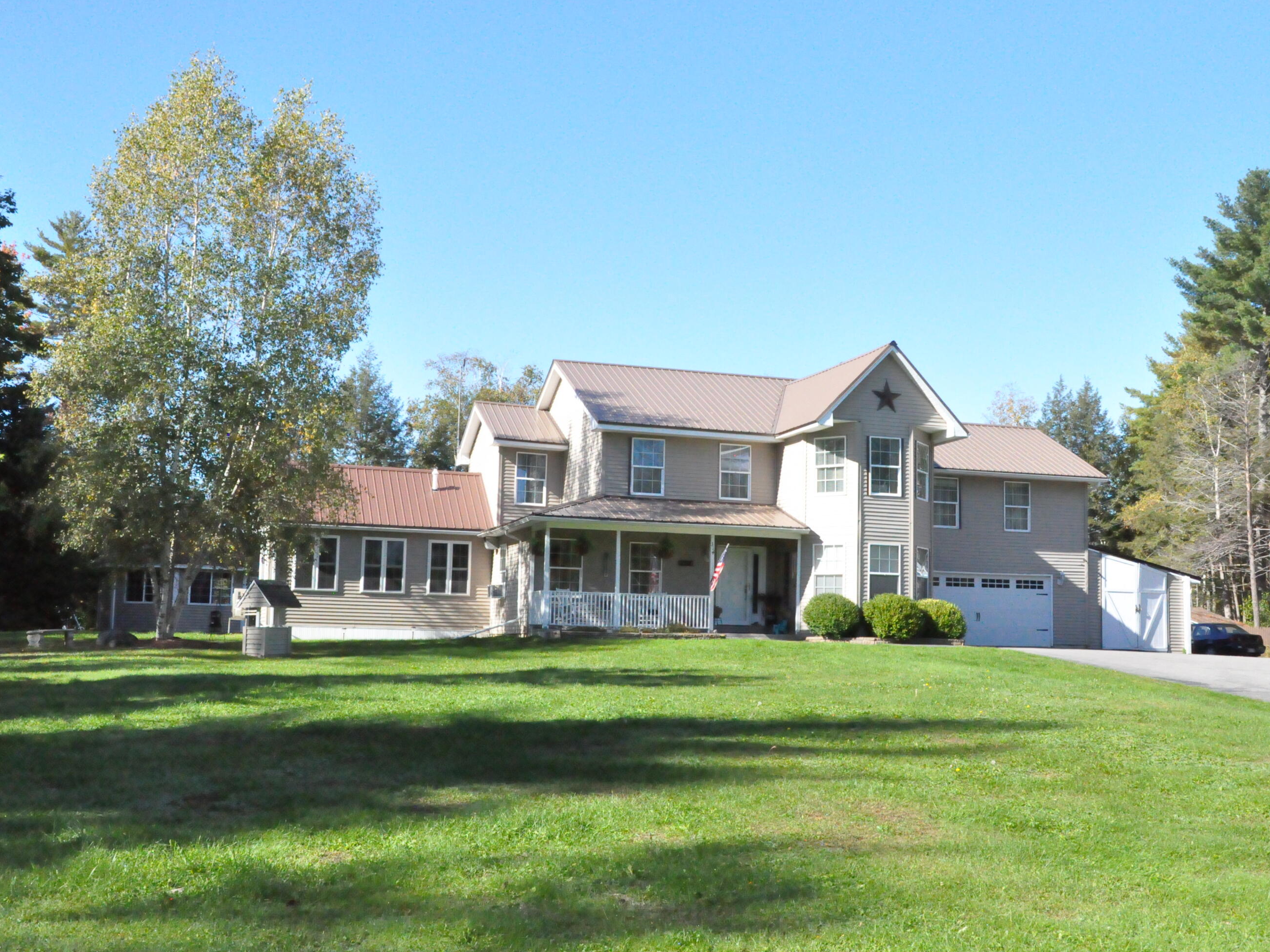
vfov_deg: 36.0
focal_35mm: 40
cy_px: 476
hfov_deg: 46.8
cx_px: 679
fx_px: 1468
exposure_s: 1/4000
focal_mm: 24
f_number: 11
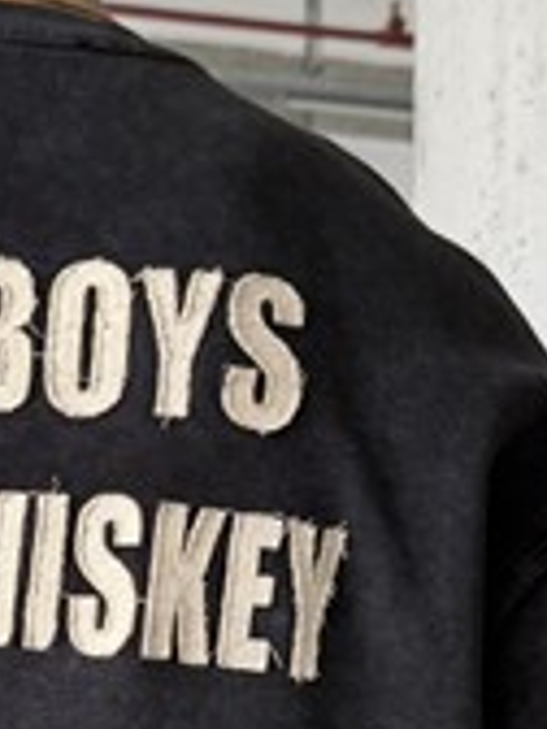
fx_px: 2402
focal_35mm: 114
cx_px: -74
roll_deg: +0.1
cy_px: 716
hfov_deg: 12.7
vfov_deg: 16.9
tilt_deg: +0.9
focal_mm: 6.76
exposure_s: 1/121
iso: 50
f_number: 1.78
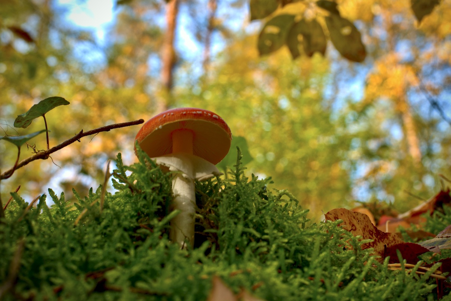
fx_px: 627
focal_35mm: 50
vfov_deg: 27.0
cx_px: 226
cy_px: 150
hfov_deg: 39.6
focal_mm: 50
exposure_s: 1/15
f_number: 8
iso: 100
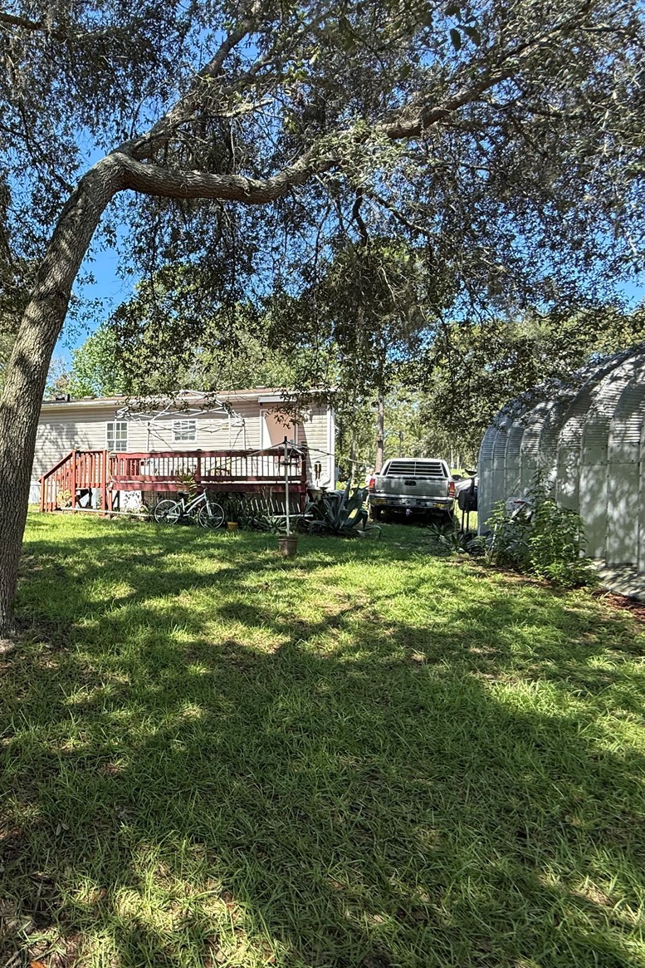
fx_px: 537
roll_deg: -1.2
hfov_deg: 56.4
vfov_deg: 84.0
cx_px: 109
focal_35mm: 20
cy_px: 495
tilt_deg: -3.6
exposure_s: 1/694
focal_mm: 2.22
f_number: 2.2
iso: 64
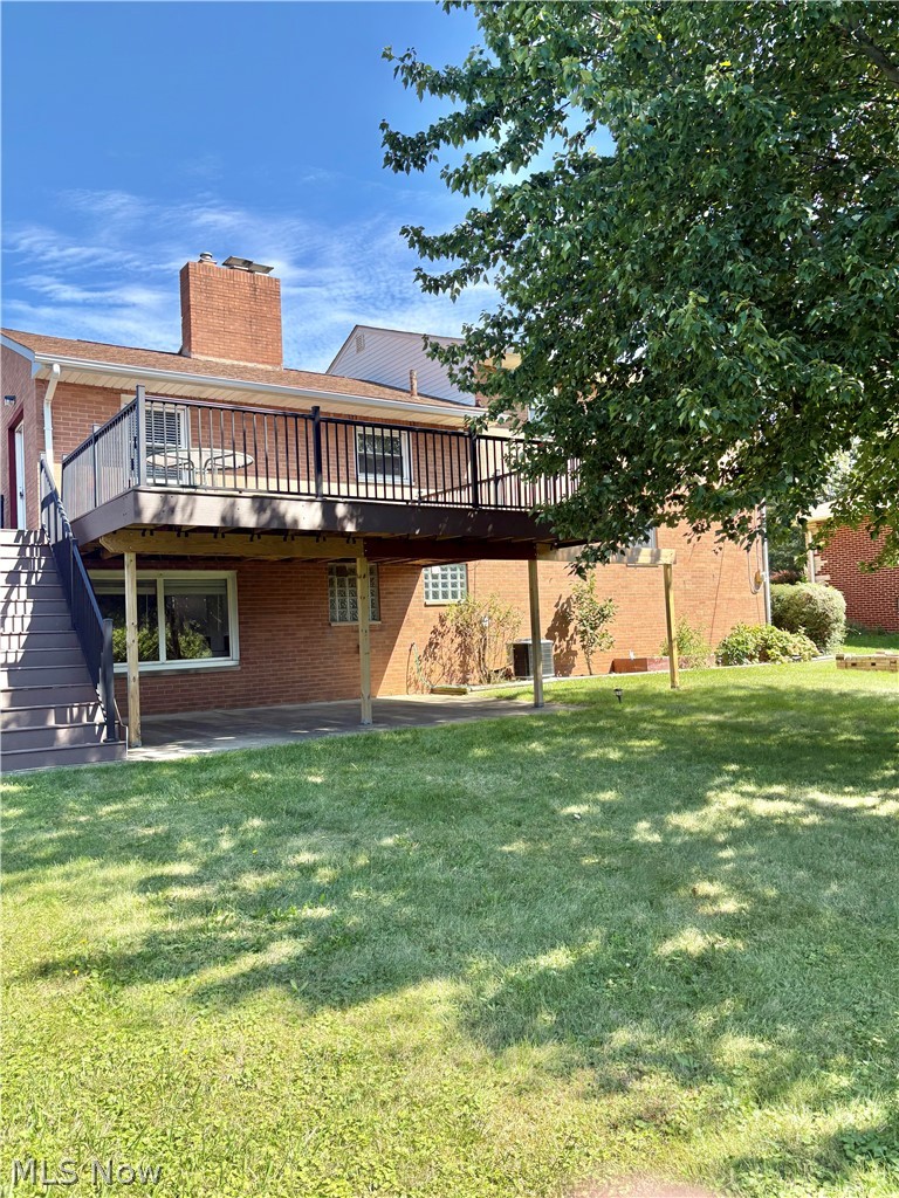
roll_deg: +2.2
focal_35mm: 26
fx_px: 900
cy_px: 599
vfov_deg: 67.3
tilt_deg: +3.3
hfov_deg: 53.1
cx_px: 450
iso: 50
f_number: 1.6
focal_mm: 5.96
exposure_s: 1/1155
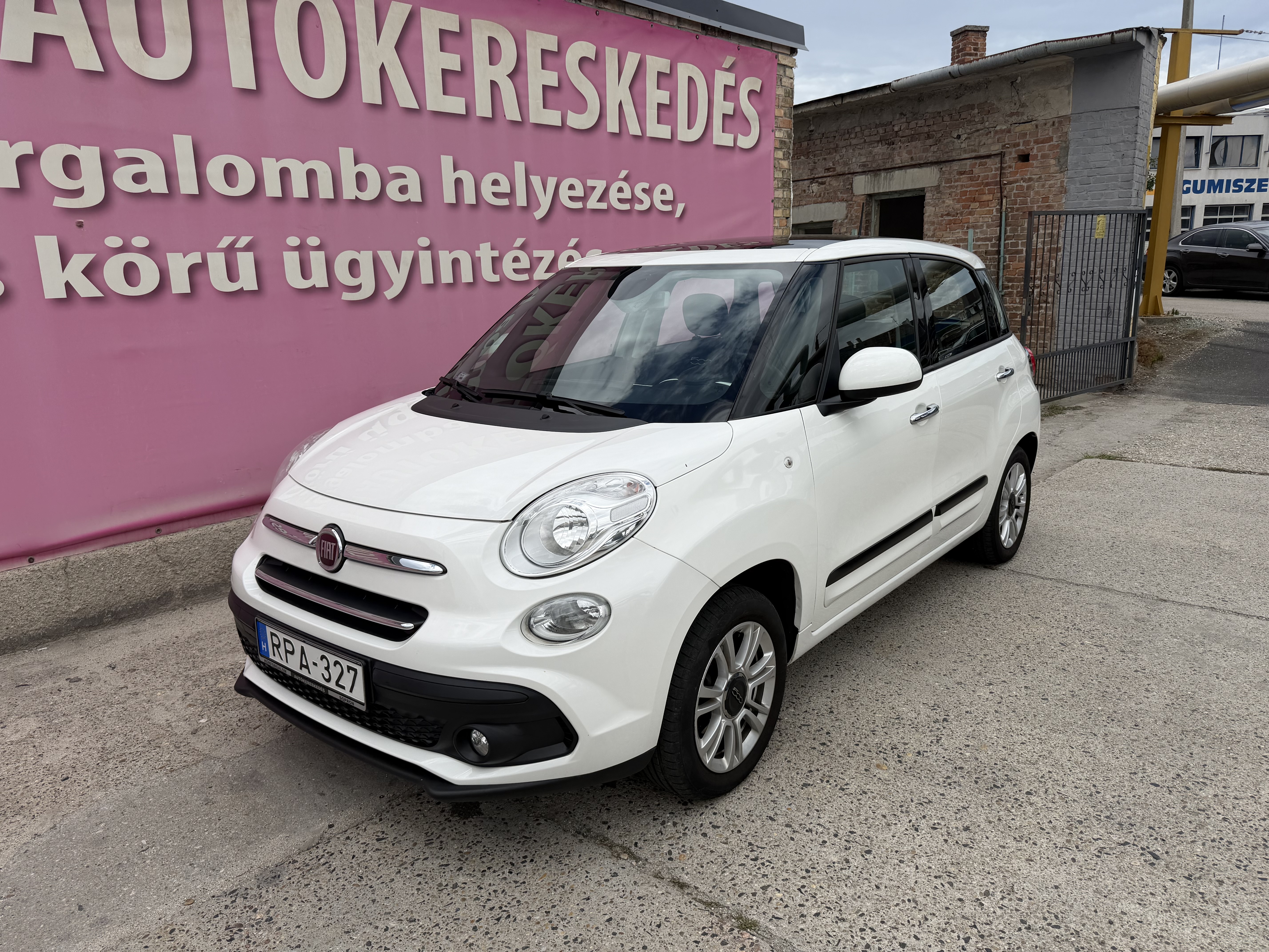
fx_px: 880
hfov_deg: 71.6
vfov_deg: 56.8
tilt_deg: -12.2
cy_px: 476
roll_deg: +1.4
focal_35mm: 24
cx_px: 634
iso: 80
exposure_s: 1/3953
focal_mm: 6.76
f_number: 1.78
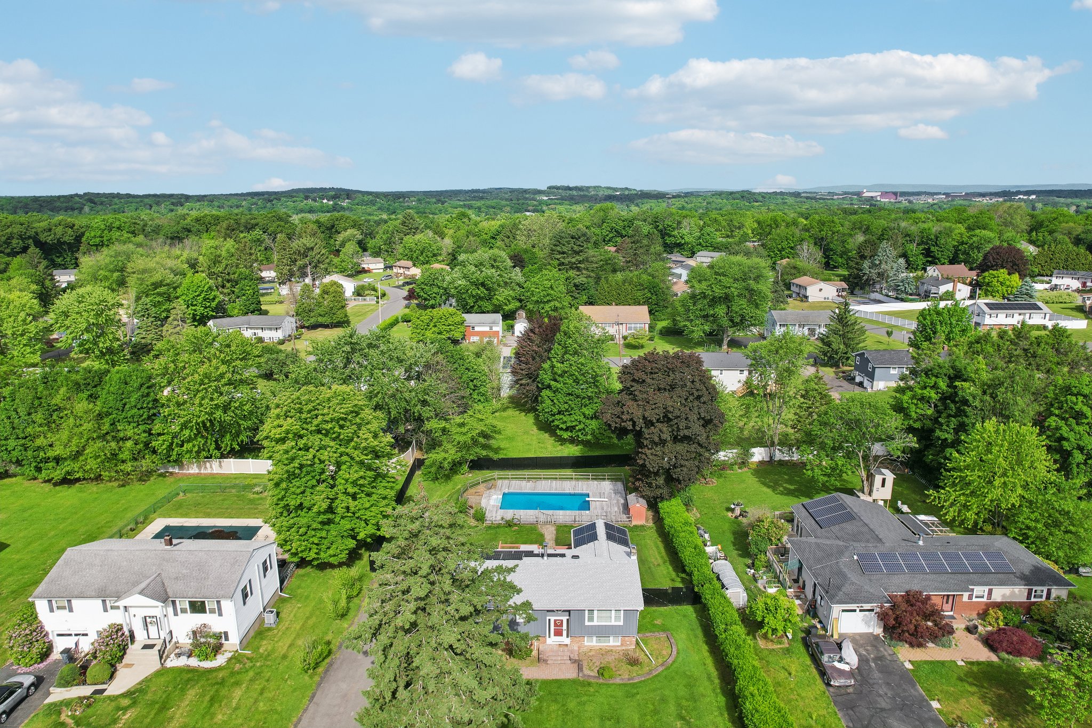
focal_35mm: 22
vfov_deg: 57.2
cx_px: 546
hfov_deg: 78.6
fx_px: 667
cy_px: 364
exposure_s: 1/2000
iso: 110
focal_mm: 8.4
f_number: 2.8
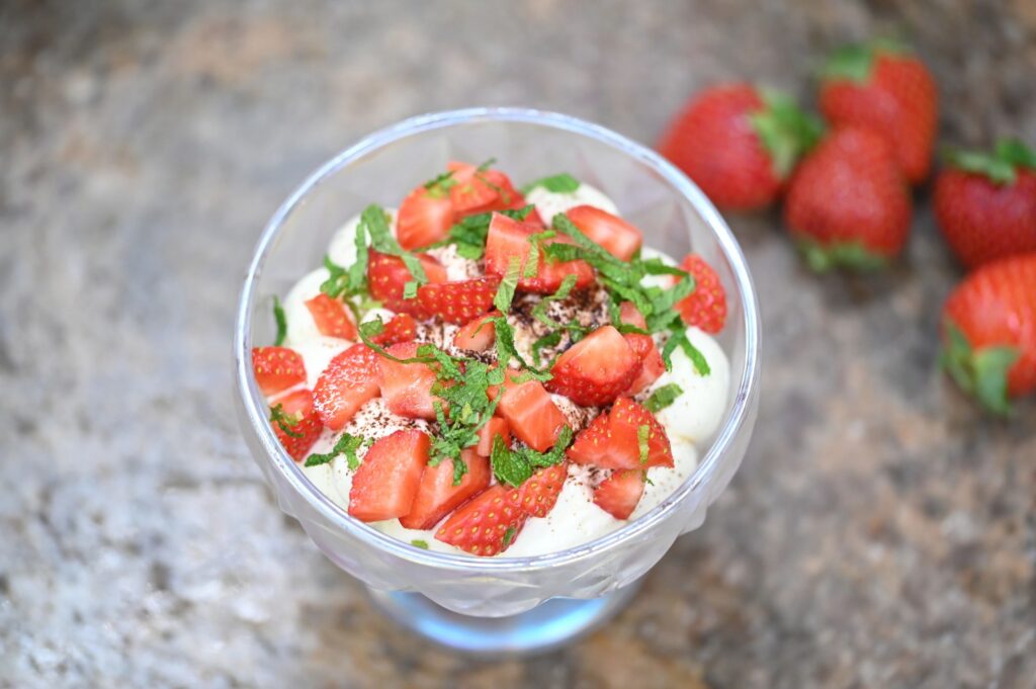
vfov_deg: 13.0
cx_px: 518
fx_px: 3019
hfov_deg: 19.5
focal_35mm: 105
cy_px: 344
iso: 900
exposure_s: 1/125
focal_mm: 105
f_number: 3.3
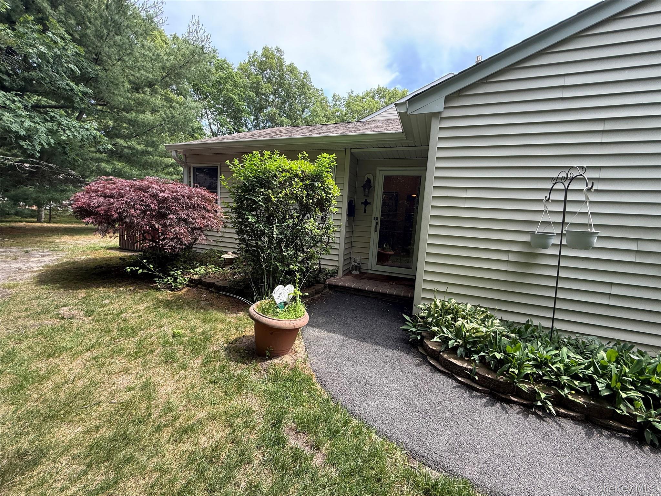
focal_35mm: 14
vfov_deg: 85.7
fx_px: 267
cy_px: 248
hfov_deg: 102.1
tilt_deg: -6.0
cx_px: 330
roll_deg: -3.6
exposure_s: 1/184
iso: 50
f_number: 2.2
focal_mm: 2.22
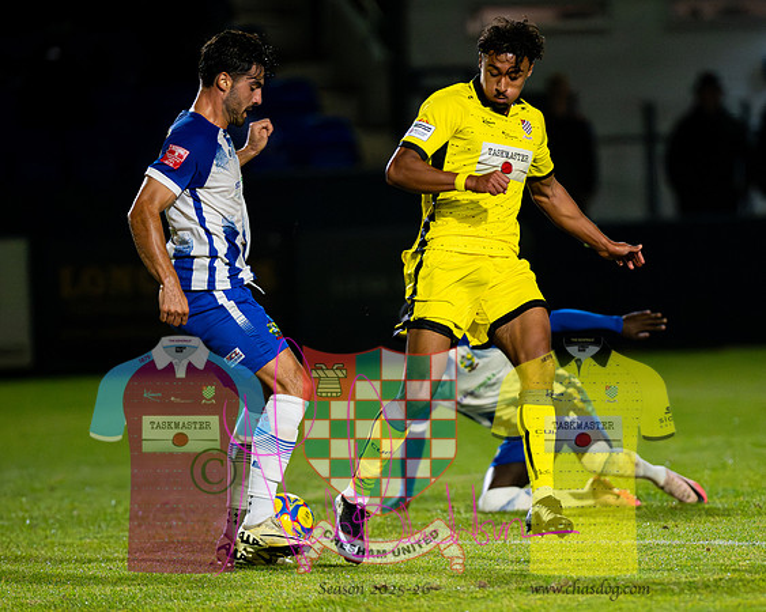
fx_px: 10182
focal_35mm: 449
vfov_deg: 3.4
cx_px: 426
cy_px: 393
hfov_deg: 4.3
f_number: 2.8
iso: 8000
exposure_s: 1/1250
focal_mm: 300
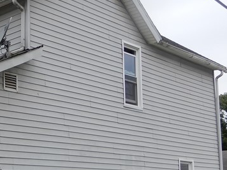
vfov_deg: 21.2
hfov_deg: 26.6
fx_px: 452
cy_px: 115
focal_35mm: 69
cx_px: -1
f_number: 3.4
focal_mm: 4.3
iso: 80
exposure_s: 1/800
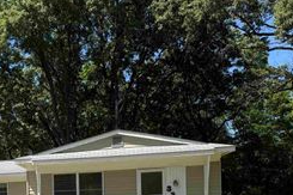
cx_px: 23
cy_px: 220
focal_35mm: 51
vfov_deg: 24.5
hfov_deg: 36.2
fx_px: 415
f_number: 1.78
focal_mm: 6.76
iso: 80
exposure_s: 1/3279
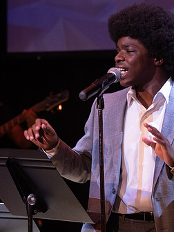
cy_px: 104
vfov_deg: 8.1
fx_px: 1635
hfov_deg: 6.1
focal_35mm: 244
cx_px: 106
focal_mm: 98
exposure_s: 1/200
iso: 1600
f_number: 4
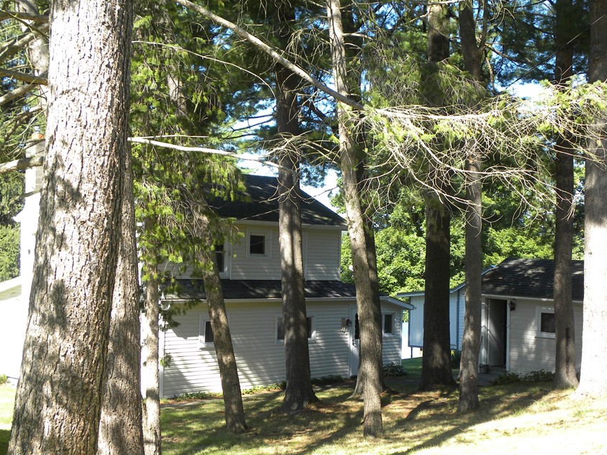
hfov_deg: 34.3
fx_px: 982
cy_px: 257
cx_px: 357
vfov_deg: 26.1
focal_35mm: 56
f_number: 3.5
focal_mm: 8.2
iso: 64
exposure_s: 1/120
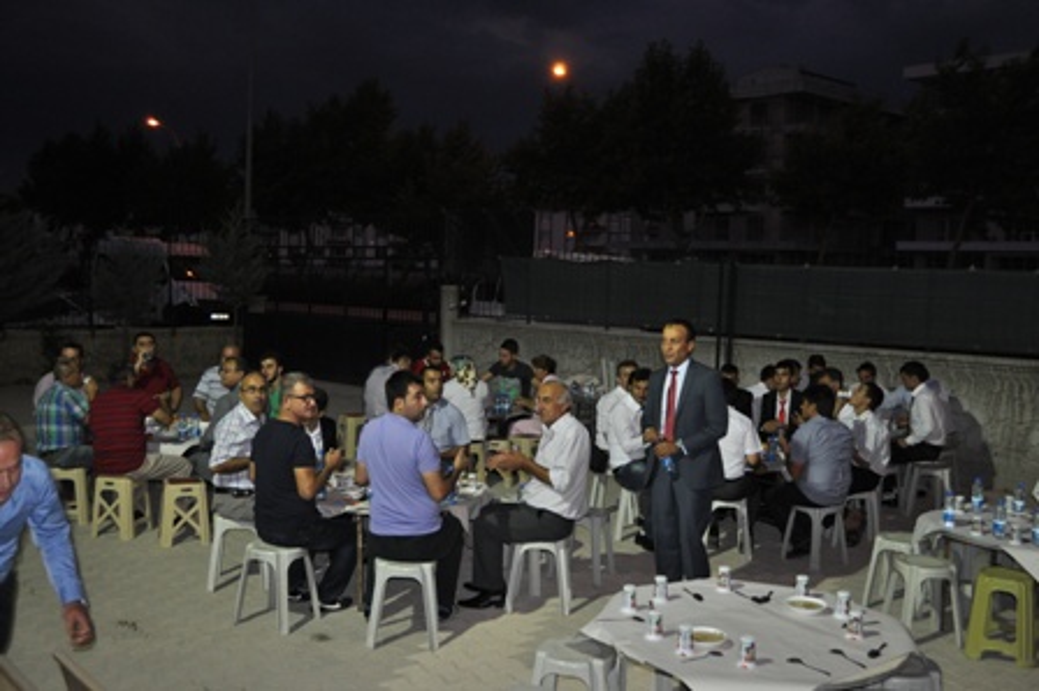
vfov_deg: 36.8
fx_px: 1038
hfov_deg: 53.2
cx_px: 520
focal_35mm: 36
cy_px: 346
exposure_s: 1/60
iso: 800
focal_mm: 24
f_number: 4
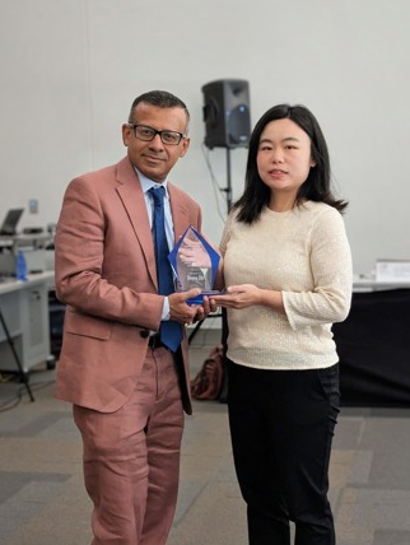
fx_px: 883
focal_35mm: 56
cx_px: 204
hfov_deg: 26.2
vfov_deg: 34.2
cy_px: 315
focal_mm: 6.81
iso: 799
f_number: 1.85
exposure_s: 1/120
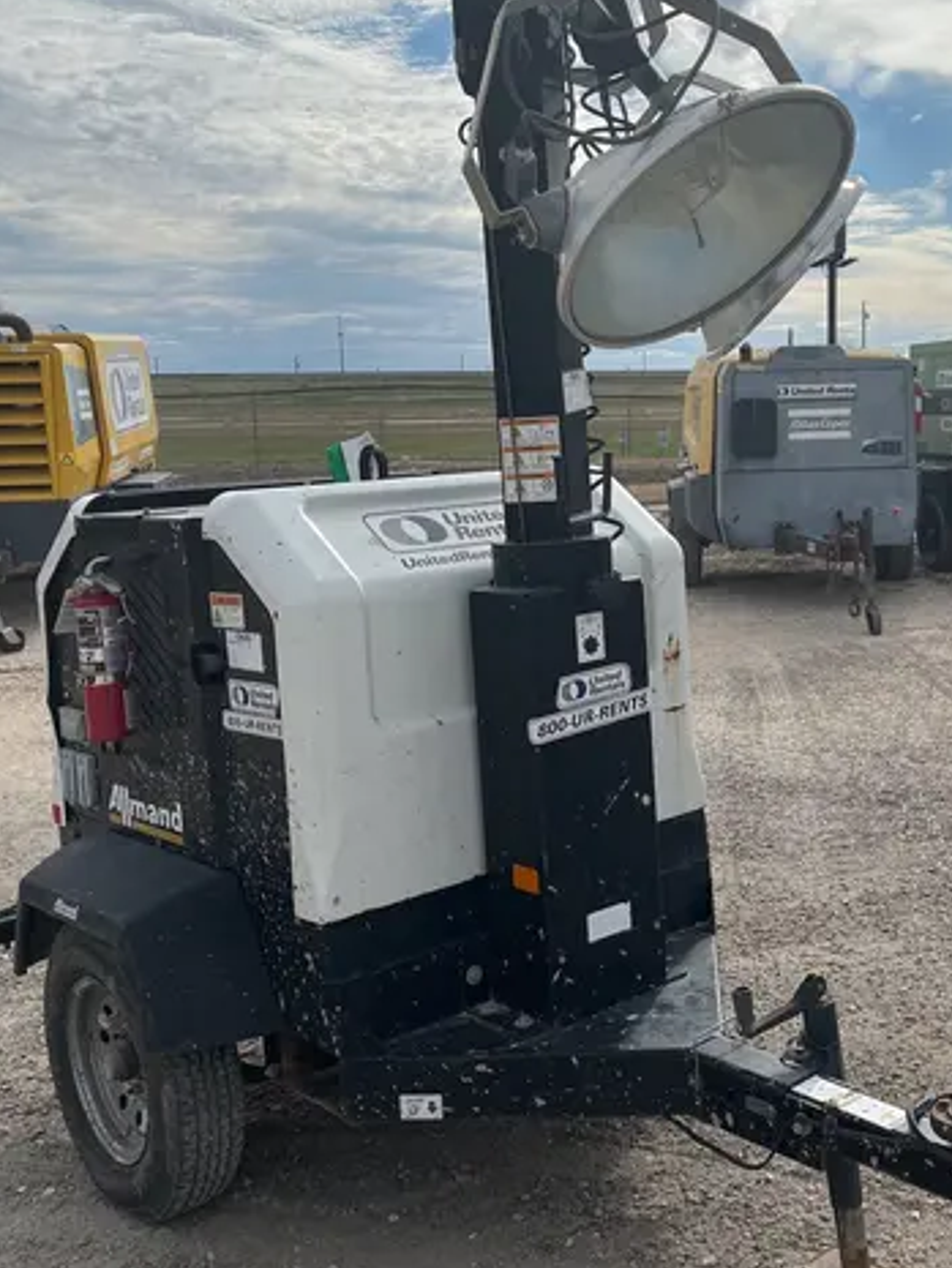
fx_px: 1503
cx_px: 660
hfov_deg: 34.7
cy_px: 590
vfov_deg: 45.7
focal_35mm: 41
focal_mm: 5.1
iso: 50
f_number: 1.6
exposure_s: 1/9901
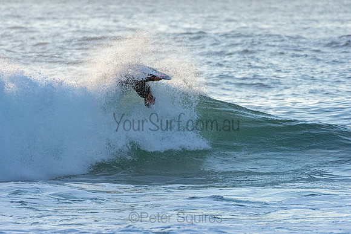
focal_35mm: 720
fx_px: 7021
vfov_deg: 1.9
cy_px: 117
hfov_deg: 2.9
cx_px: 176
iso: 450
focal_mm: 480
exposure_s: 1/1250
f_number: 5.6
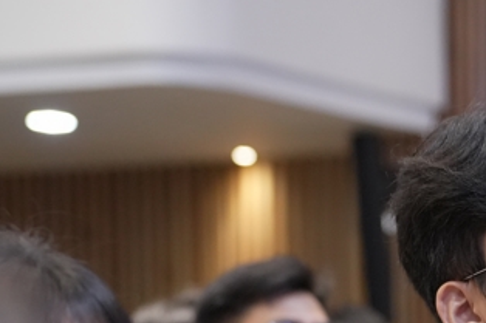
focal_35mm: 149
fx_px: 2010
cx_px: 581
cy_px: 501
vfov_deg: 8.9
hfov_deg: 13.4
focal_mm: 48
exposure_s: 1/250
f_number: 2.8
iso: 4000
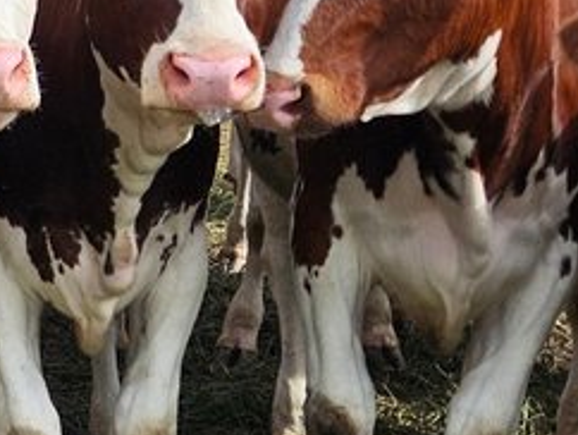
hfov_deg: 14.3
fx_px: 1905
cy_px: 172
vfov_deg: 13.0
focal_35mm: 114
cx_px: -588
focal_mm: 5.4
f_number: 1.8
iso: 25
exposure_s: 1/1659
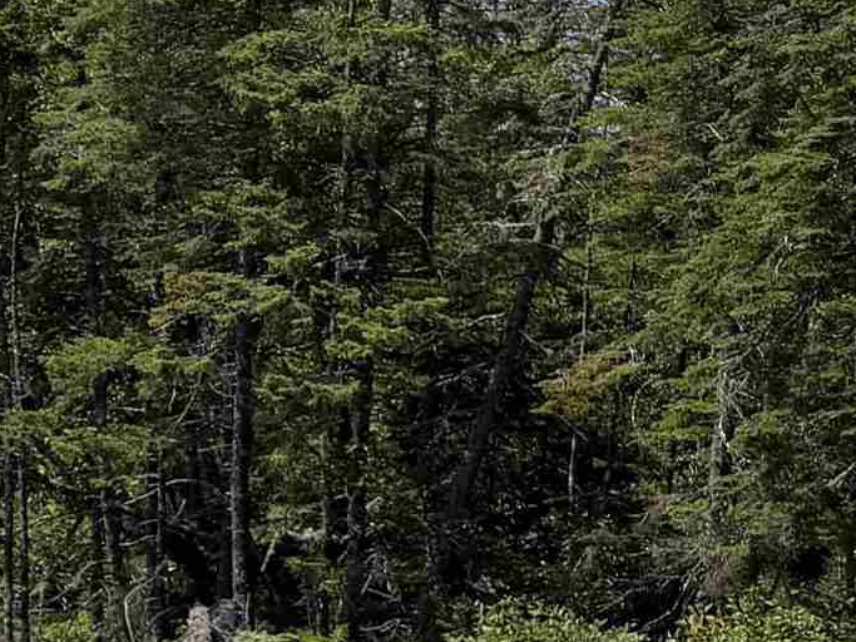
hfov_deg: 14.8
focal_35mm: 108
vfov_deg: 13.7
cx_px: -876
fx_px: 2670
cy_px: 454
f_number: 1.78
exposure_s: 1/5319
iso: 80
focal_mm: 6.76
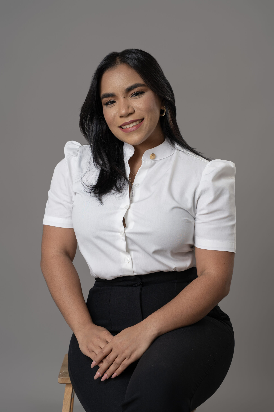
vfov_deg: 28.8
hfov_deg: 19.5
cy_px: 206
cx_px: 137
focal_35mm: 70
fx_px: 799
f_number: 5.6
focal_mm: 70
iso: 250
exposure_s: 1/125
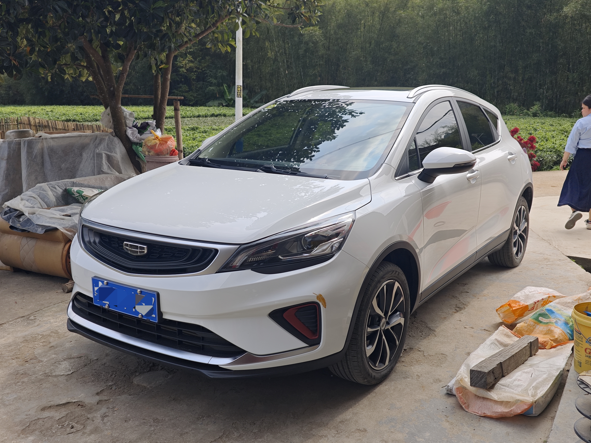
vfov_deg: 41.8
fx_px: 580
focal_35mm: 34
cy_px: 223
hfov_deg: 54.0
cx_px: 294
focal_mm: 6.55
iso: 50
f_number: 1.6
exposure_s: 1/2182
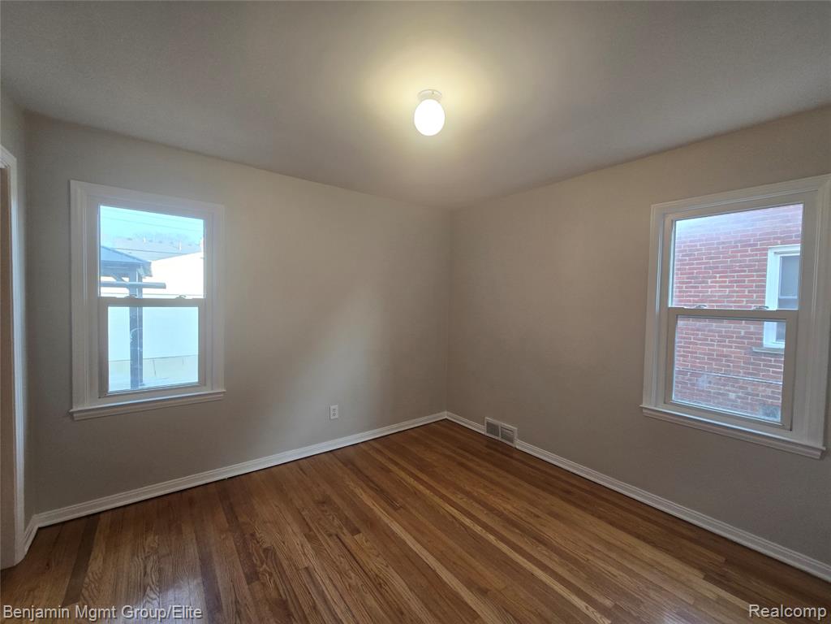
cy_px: 312
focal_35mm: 13
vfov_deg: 89.9
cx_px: 416
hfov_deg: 106.2
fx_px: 312
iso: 125
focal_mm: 2.2
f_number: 2.2
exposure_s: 1/60
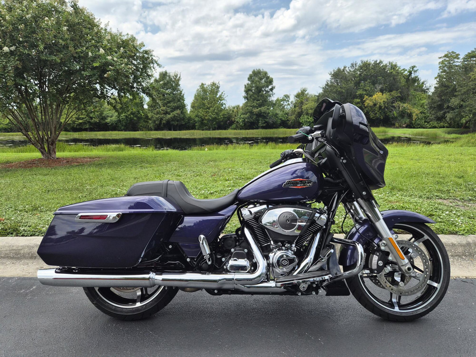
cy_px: 178
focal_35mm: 23
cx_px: 238
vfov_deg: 58.9
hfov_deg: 73.9
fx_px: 316
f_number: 1.8
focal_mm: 5.4
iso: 80
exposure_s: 1/4368
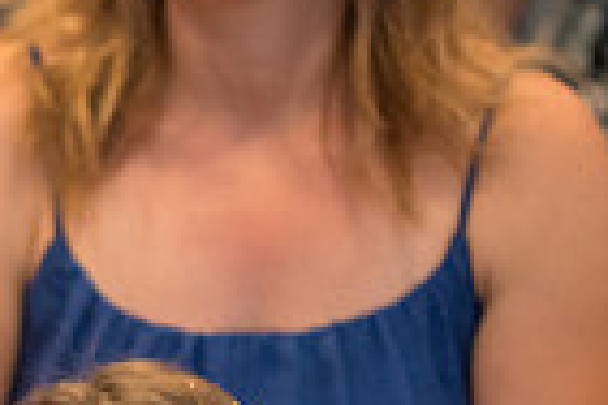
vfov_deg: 3.3
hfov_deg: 4.9
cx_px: -517
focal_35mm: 411
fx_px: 6941
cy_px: 562
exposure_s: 1/80
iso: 1600
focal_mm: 100
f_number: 2.8
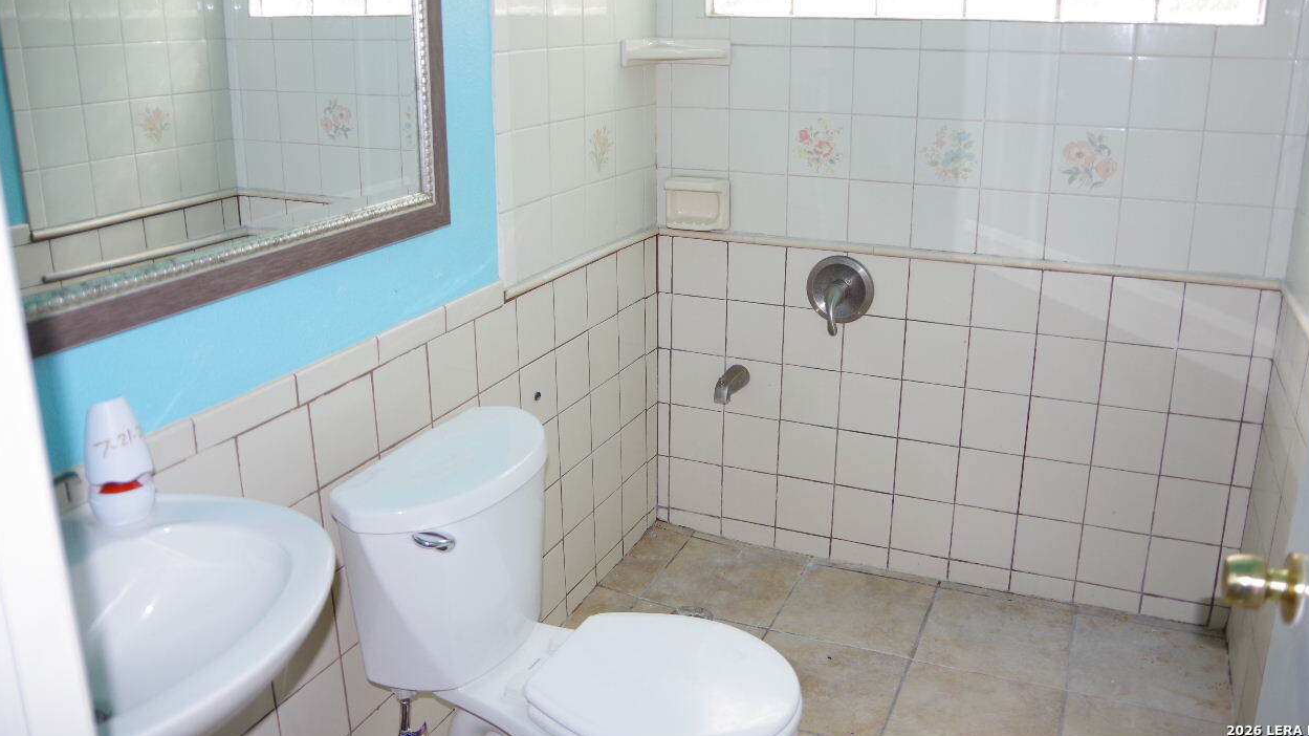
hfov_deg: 66.1
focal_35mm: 29
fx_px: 1006
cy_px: 291
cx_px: 667
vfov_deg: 40.0
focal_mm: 18
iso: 200
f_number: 3.5
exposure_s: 1/80
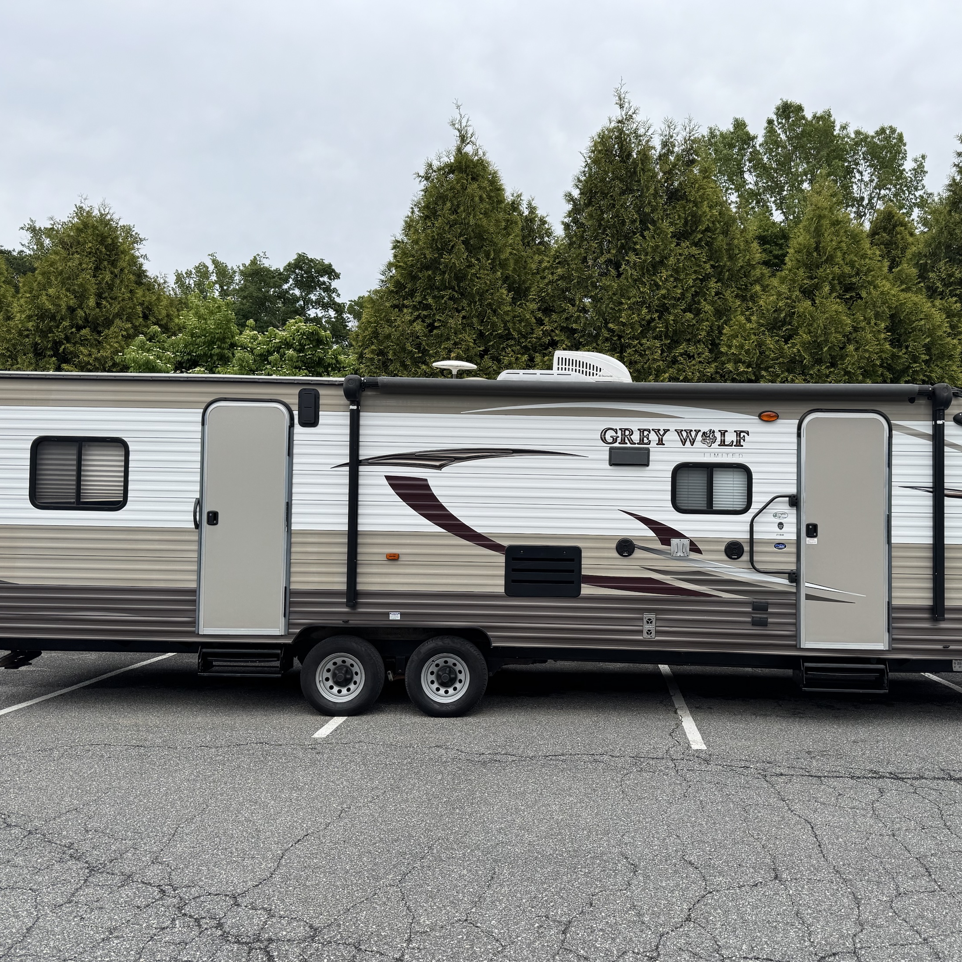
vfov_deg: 55.6
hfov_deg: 55.4
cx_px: 555
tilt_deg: +0.5
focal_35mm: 29
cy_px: 487
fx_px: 912
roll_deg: -0.8
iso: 80
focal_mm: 6.76
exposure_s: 1/3247
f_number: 1.78
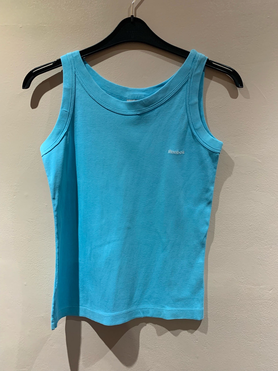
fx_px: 278
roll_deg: -1.3
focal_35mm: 26
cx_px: 139
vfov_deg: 67.3
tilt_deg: -7.2
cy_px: 186
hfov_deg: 53.1
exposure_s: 1/50
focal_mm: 4.25
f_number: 1.8
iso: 200
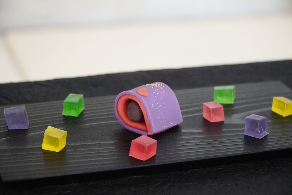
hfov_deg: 21.6
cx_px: 146
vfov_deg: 14.5
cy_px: 98
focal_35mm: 94
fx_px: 766
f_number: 4
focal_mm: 63
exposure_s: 1/160
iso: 5000
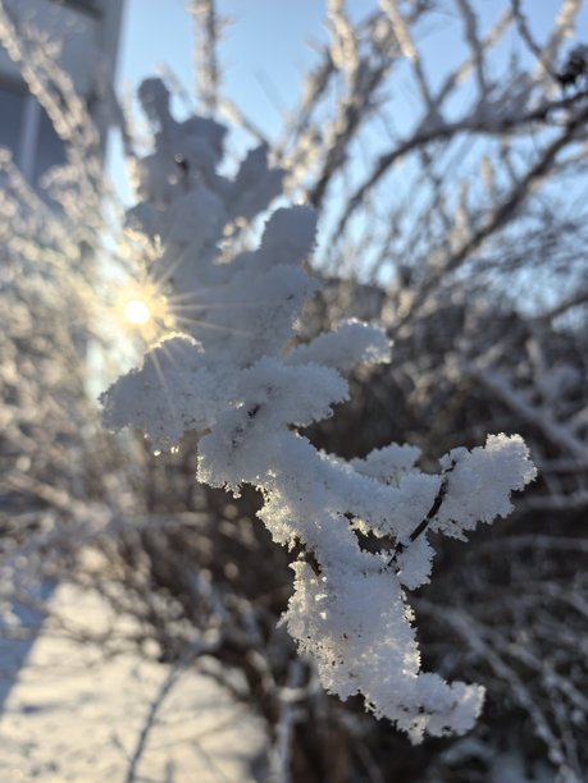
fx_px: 612
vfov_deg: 65.3
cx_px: 294
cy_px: 392
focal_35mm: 27
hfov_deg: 51.4
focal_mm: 6.98
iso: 50
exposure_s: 1/2755
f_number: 2
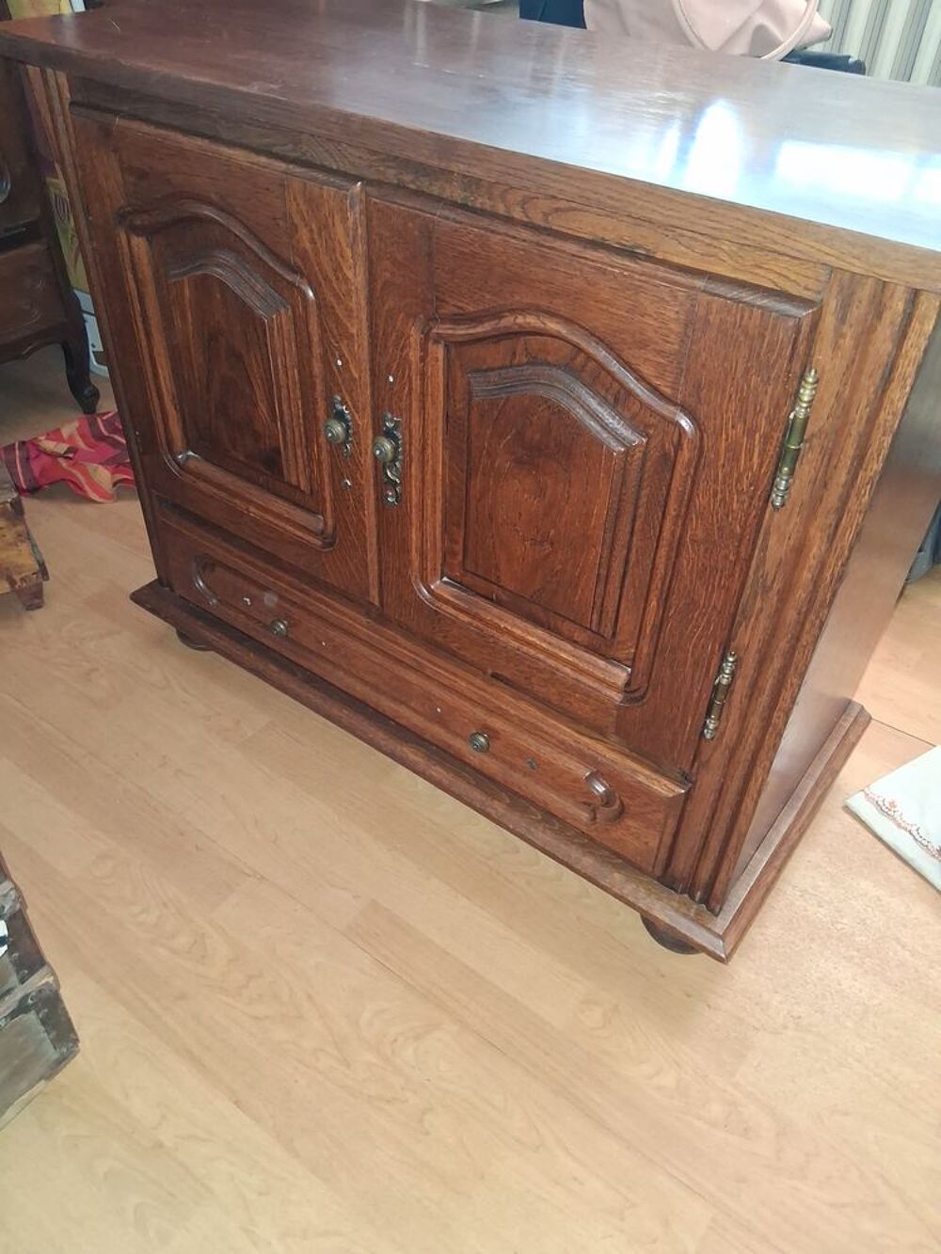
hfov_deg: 53.1
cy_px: 627
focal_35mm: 26
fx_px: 942
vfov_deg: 67.3
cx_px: 470
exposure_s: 1/33
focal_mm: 3.98
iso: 400
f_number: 1.8
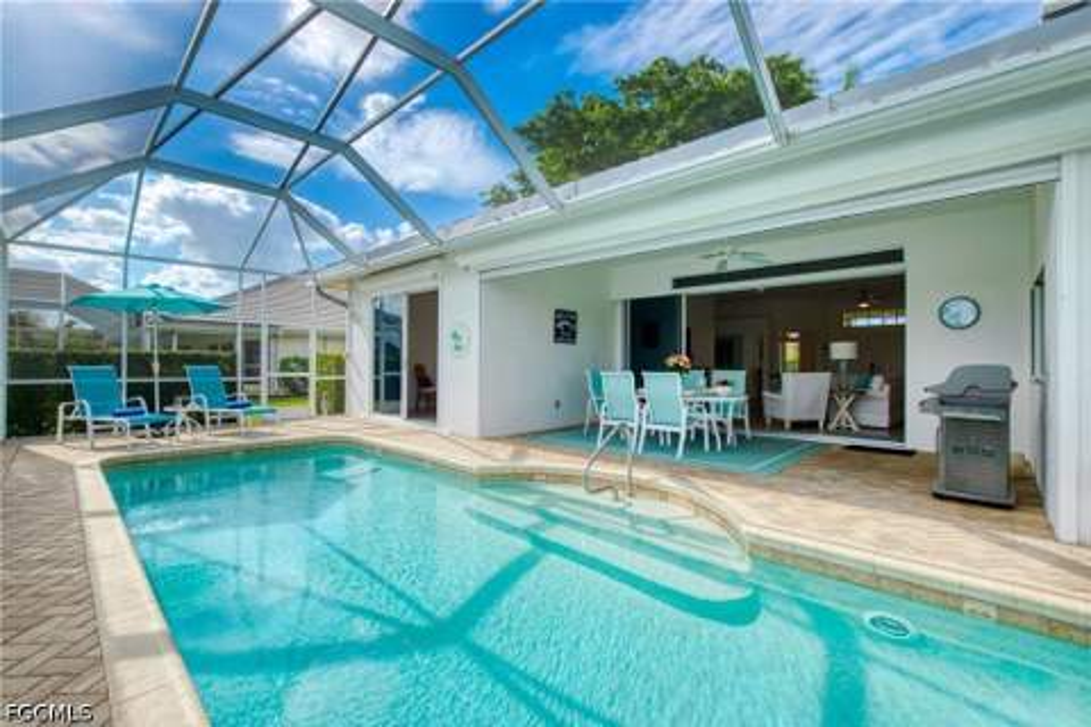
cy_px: 364
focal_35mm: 15
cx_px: 546
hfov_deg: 100.4
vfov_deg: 77.3
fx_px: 455
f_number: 8
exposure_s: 1/320
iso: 200
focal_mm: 10
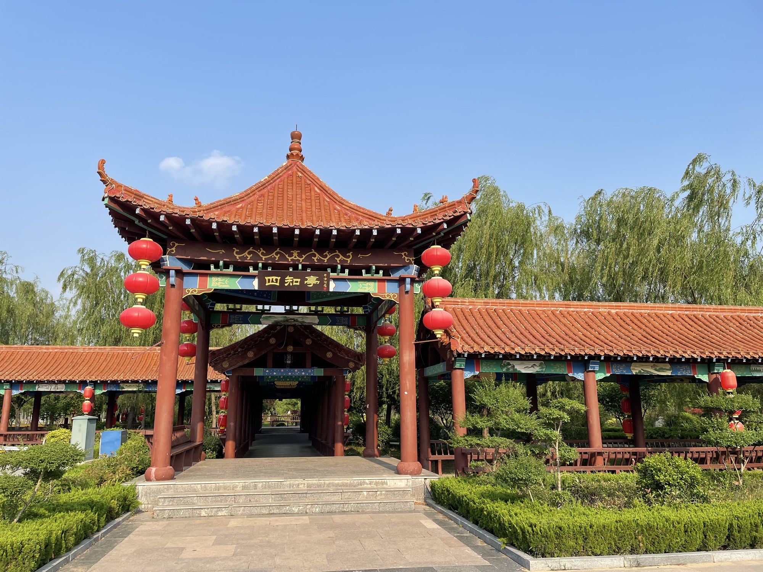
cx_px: 382
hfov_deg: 67.3
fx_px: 573
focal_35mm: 26
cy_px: 286
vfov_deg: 53.1
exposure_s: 1/2174
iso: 32
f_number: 1.6
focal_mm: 4.2
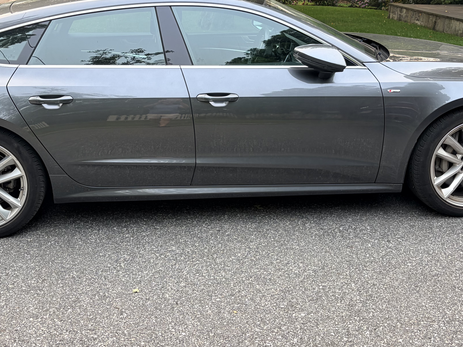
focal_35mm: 46
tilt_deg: -15.9
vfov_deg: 31.3
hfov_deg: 41.2
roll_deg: -1.5
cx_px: 200
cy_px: 123
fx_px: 615
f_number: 1.6
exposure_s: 1/132
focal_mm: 5.96
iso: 32
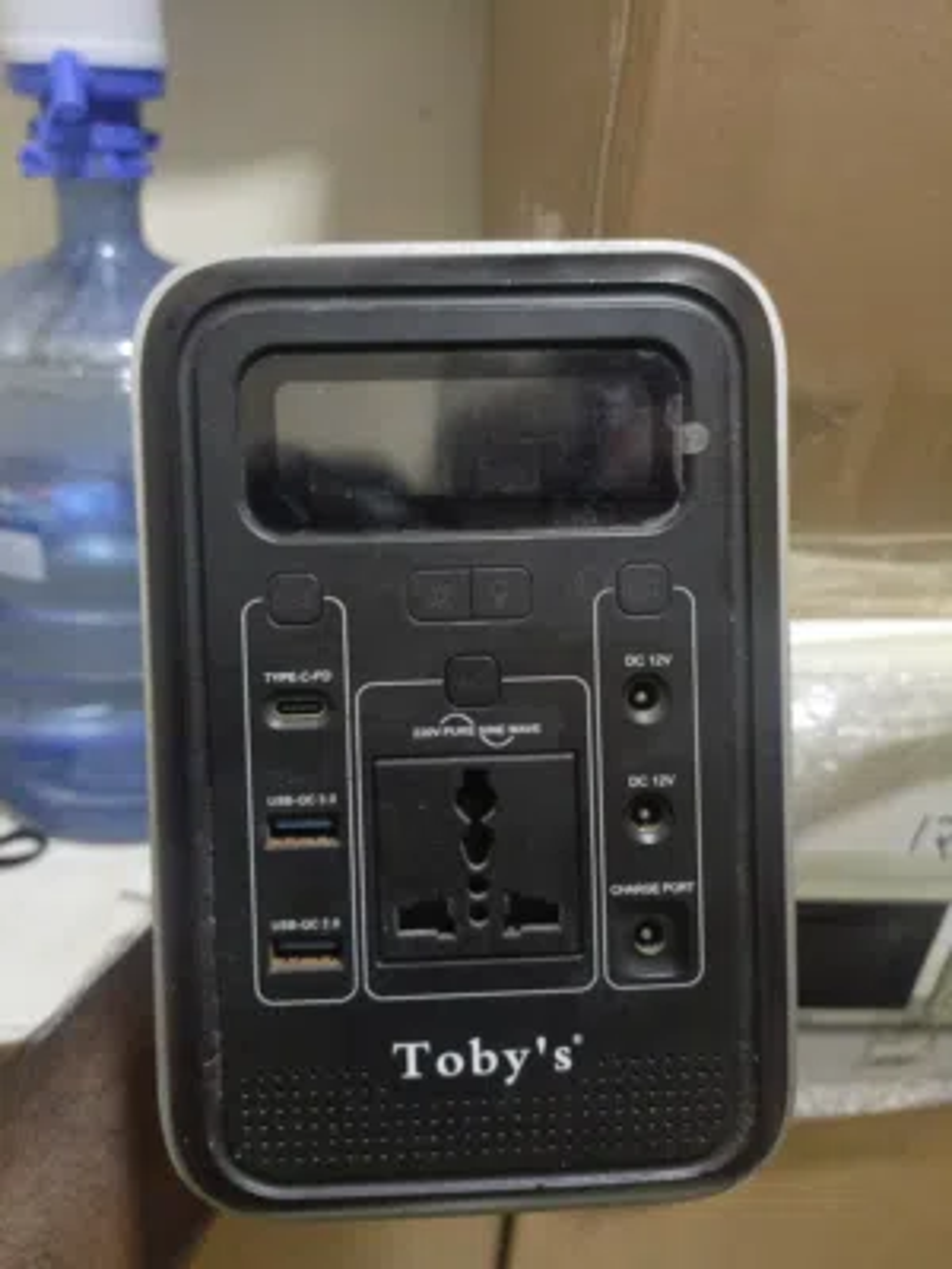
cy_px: 634
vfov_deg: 69.4
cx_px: 476
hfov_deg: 54.9
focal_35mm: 25
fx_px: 917
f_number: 1.69
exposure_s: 1/33.3
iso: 1697
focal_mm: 4.76
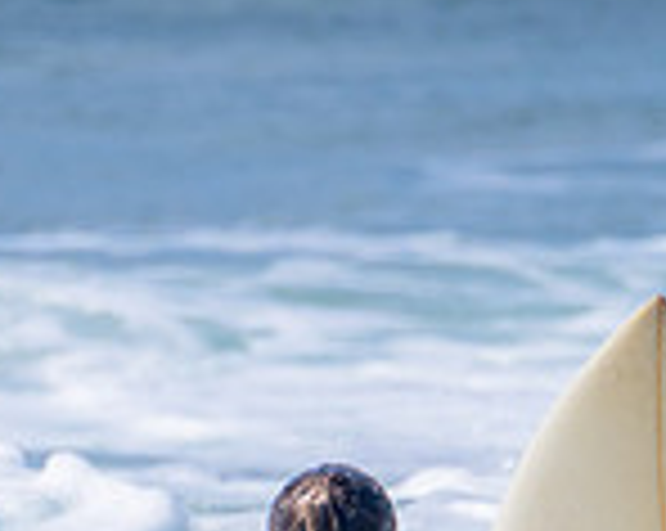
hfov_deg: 0.8
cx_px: 266
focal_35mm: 2433
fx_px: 47894
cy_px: 835
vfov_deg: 0.6
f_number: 11
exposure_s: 1/250
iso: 64
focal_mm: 660
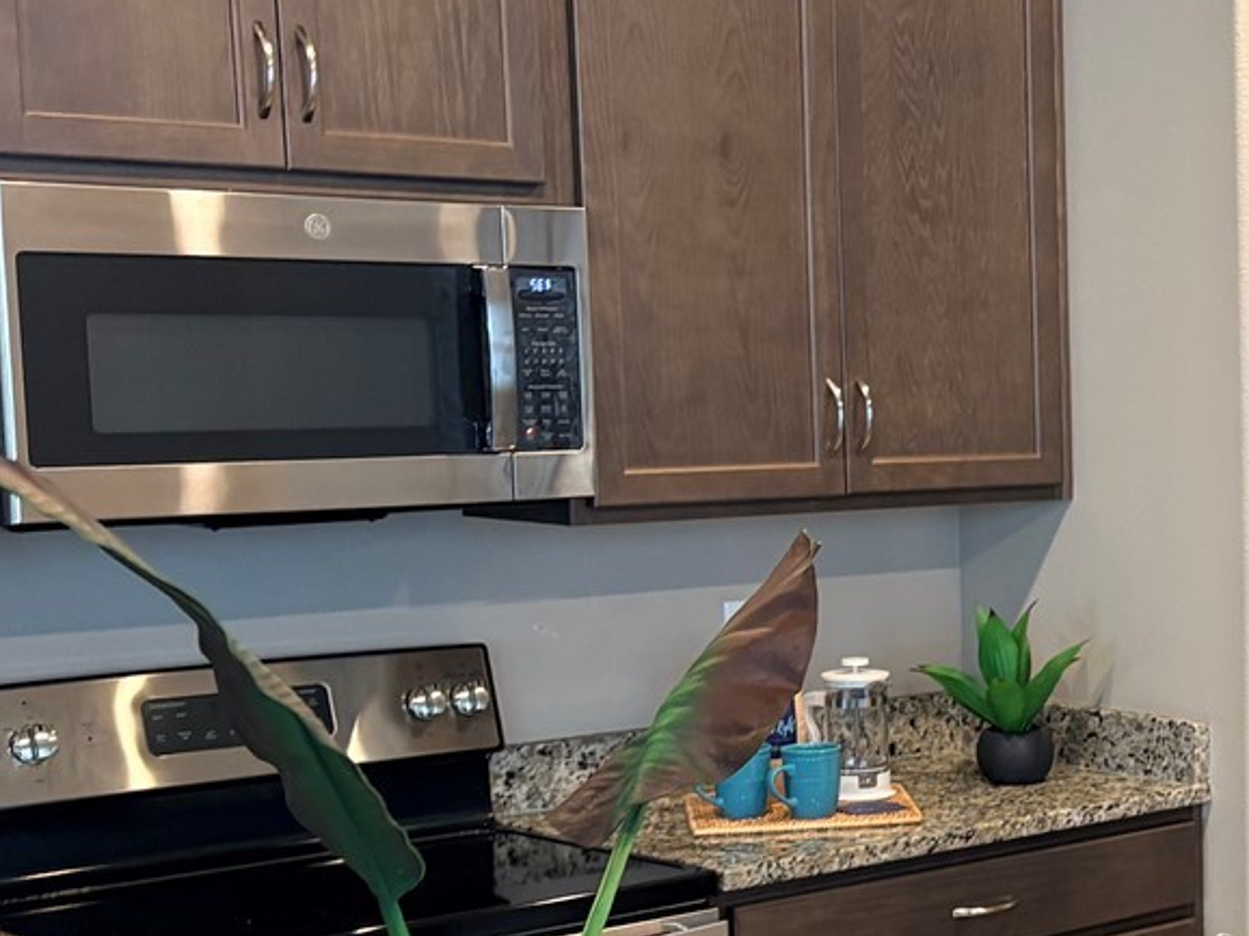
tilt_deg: -3.8
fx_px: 2597
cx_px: 1601
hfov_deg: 23.9
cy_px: 690
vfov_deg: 20.3
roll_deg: +1.1
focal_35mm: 72
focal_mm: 5.96
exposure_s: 1/60
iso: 160
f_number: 1.6
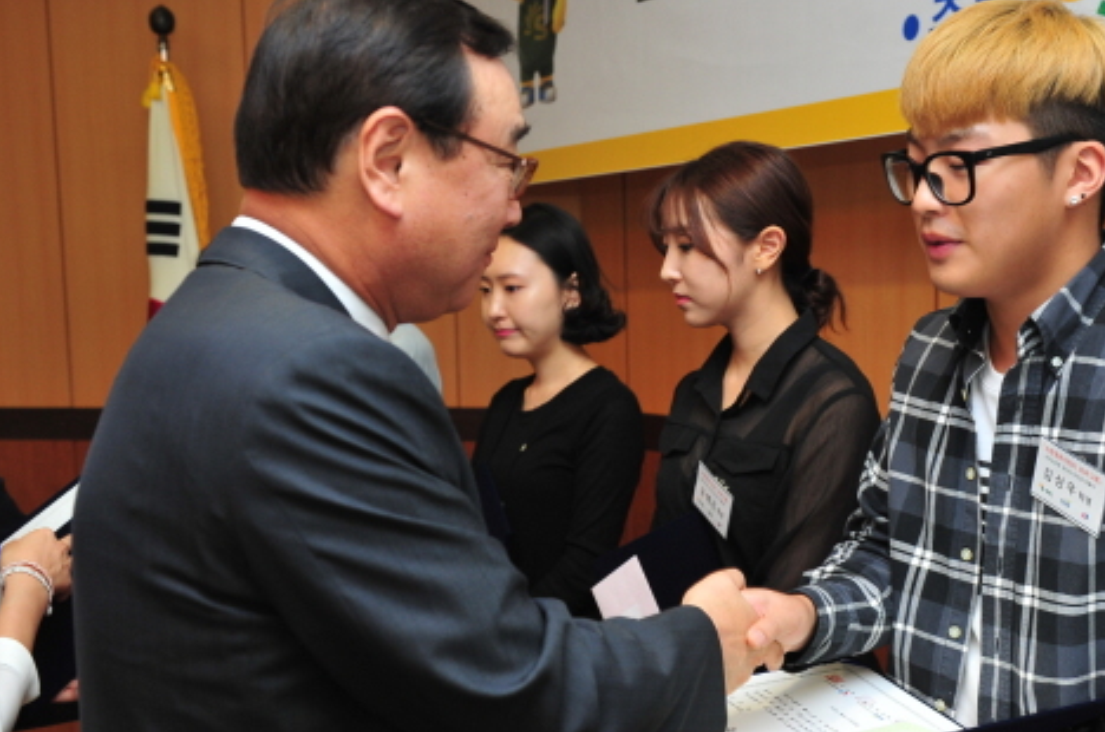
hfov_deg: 39.4
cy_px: 450
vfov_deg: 26.8
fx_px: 1532
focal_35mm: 50
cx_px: 682
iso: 1250
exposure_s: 1/80
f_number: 5
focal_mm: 36
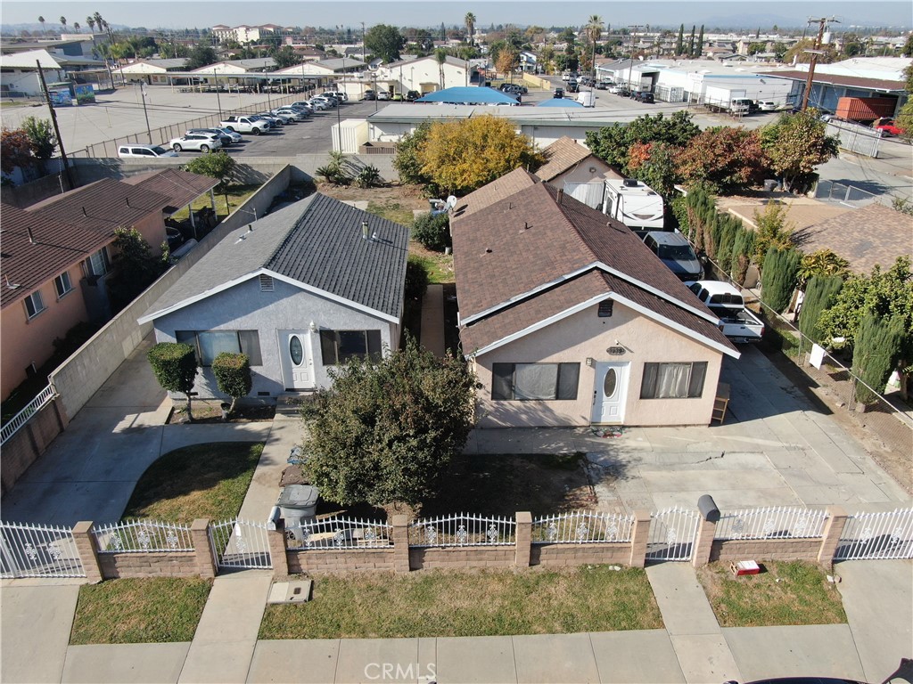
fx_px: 633
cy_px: 342
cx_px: 456
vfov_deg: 56.8
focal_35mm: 24
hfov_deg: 71.6
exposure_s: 1/1000
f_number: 2.8
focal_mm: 4.39
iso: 100
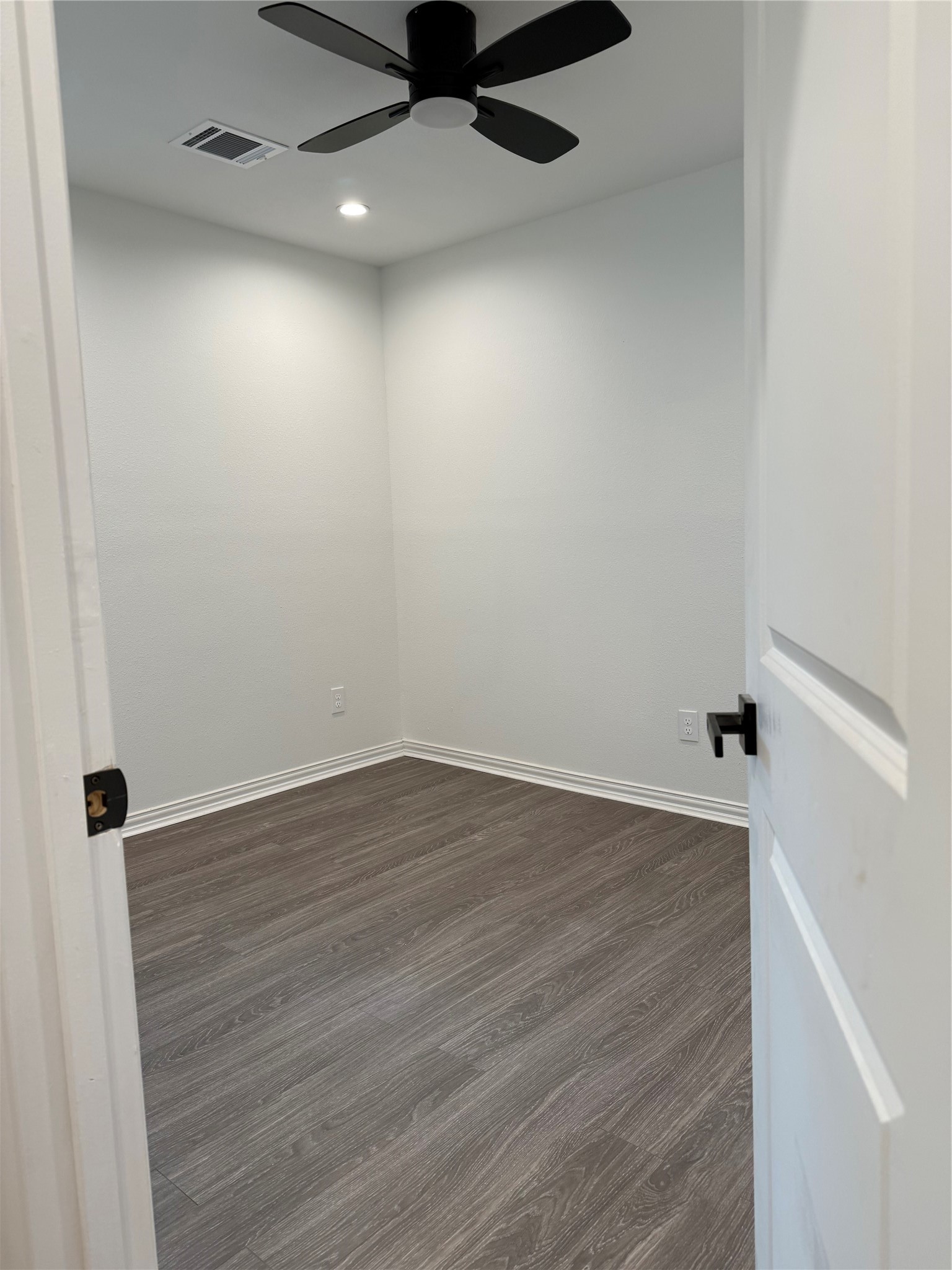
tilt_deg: -6.3
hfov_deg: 56.8
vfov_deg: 71.6
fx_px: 880
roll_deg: +1.4
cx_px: 476
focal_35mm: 24
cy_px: 635
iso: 125
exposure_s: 1/120
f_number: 1.78
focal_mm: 6.76
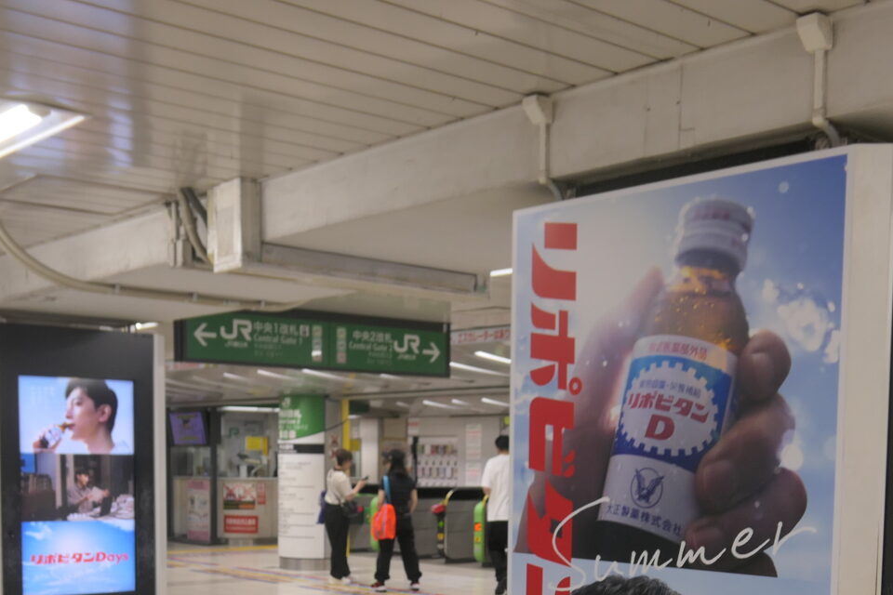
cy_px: 573
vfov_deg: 26.8
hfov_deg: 41.1
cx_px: 402
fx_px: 1191
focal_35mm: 48
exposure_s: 1/125
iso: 125
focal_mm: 8.8
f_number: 2.5
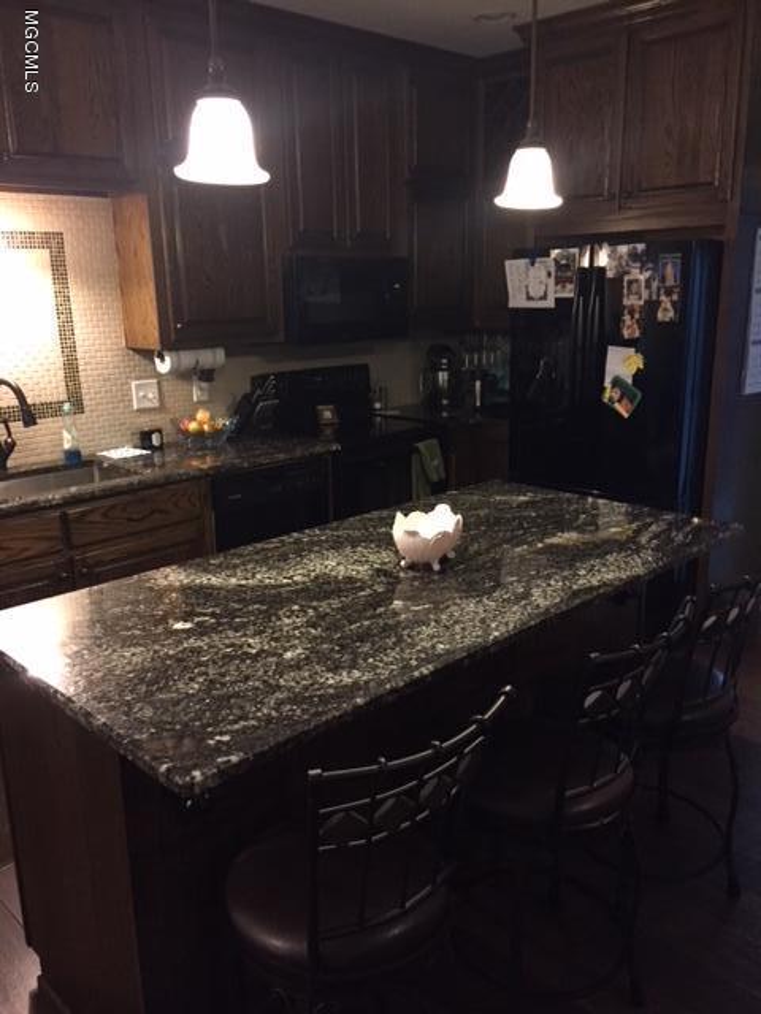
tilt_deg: -15.2
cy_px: 507
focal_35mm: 29
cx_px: 380
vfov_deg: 61.7
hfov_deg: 48.2
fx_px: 850
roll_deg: +1.3
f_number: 2.2
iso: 250
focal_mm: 4.15
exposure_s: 1/15
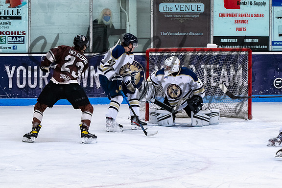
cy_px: 99
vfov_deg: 4.7
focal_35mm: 293
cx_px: 175
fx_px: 2295
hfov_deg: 7.0
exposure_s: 1/800
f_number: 3.5
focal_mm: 116
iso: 1600
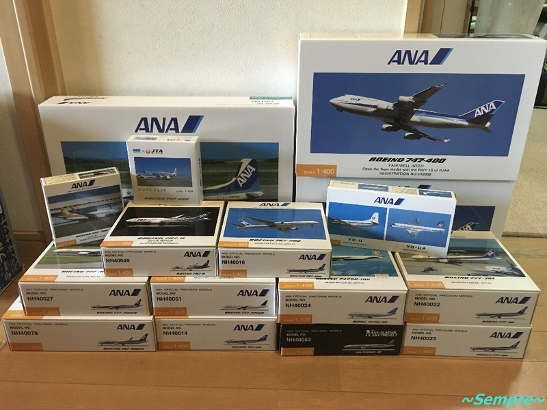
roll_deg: -1.4
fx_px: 458
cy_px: 205
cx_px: 274
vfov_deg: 48.2
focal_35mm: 29
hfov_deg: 61.7
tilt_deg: -24.3
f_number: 2.2
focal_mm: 4.15
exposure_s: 1/20
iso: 200
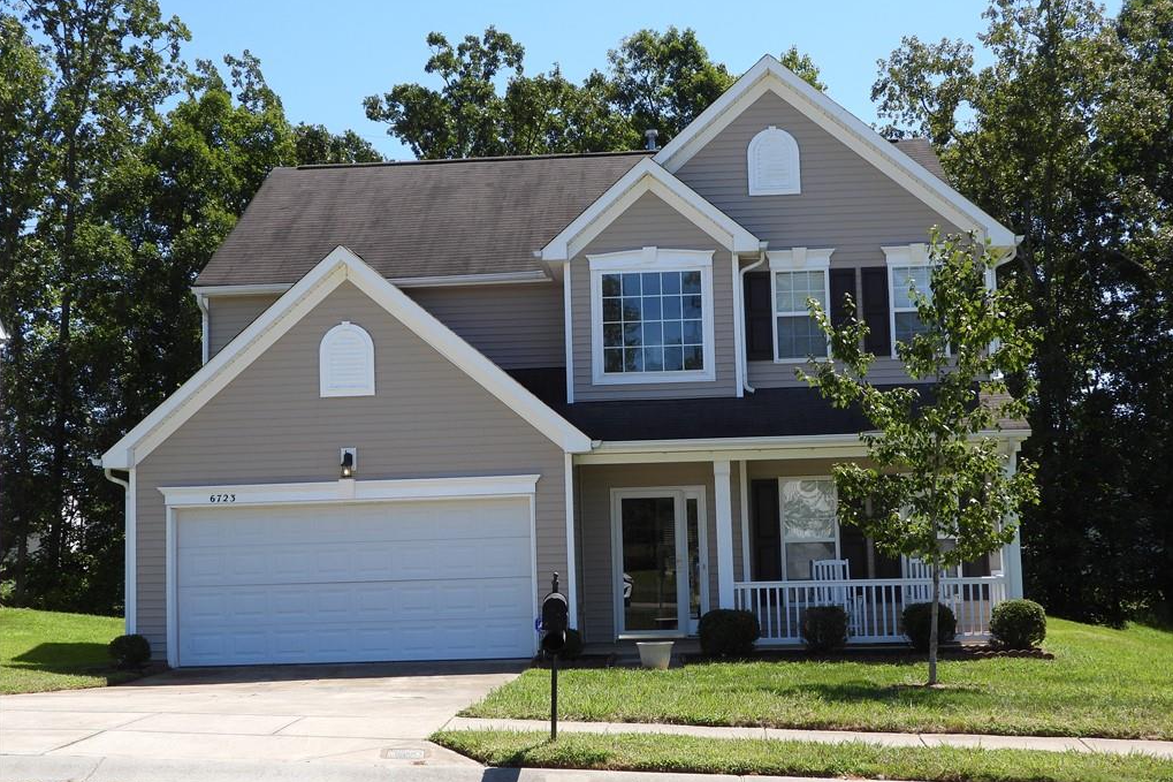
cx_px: 586
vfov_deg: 29.2
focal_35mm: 46
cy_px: 418
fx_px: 1498
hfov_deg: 42.8
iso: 100
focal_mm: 7.9
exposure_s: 1/800
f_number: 3.2
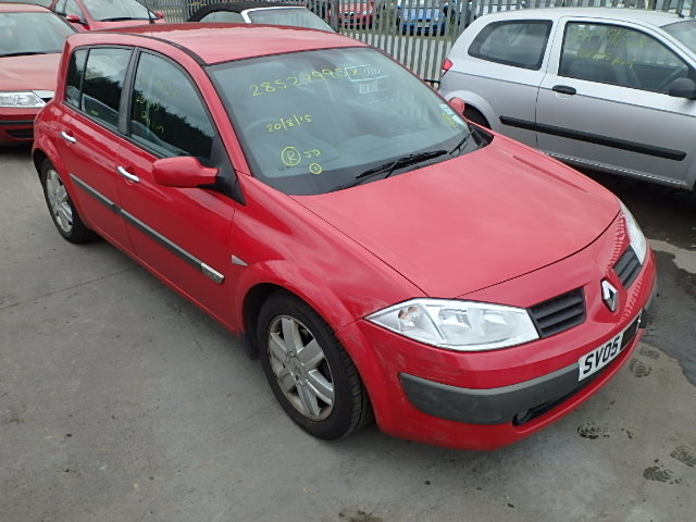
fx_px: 583
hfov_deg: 61.7
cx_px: 348
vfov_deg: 48.2
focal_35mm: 29
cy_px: 261
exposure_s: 1/320
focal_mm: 5.2
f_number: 4.6
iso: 125
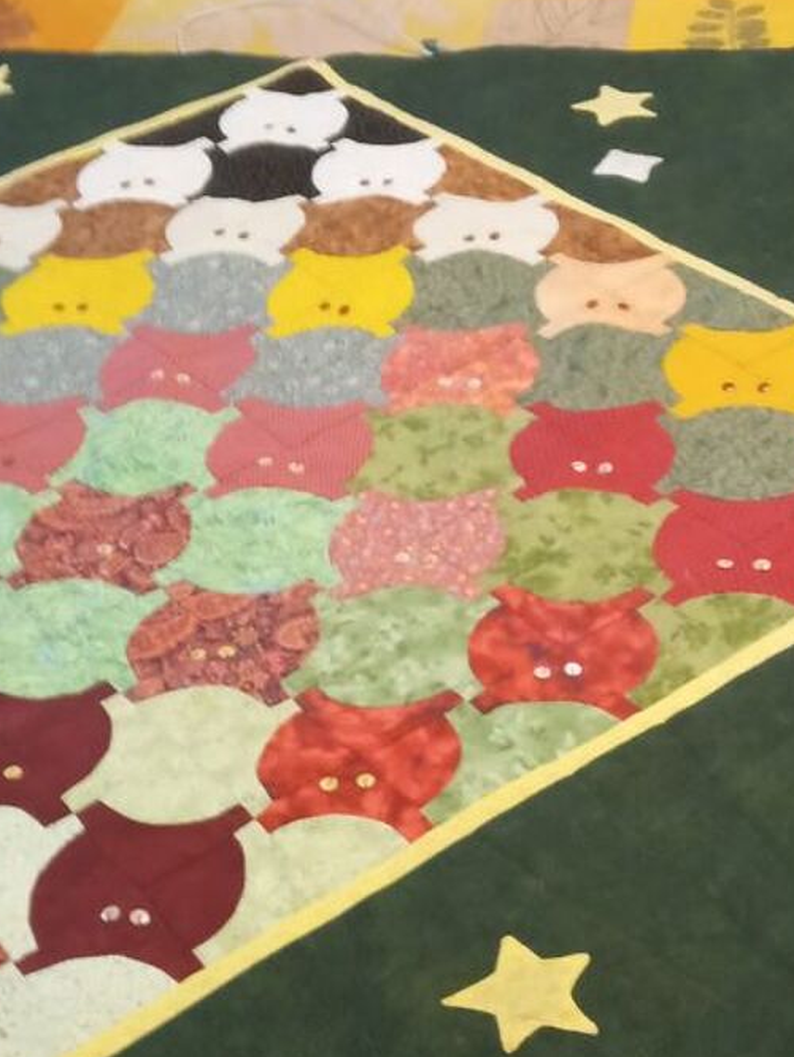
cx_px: 565
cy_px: 788
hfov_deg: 26.8
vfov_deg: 34.8
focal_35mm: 54
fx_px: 1650
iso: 1406
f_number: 2.2
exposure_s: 1/20
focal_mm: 3.79
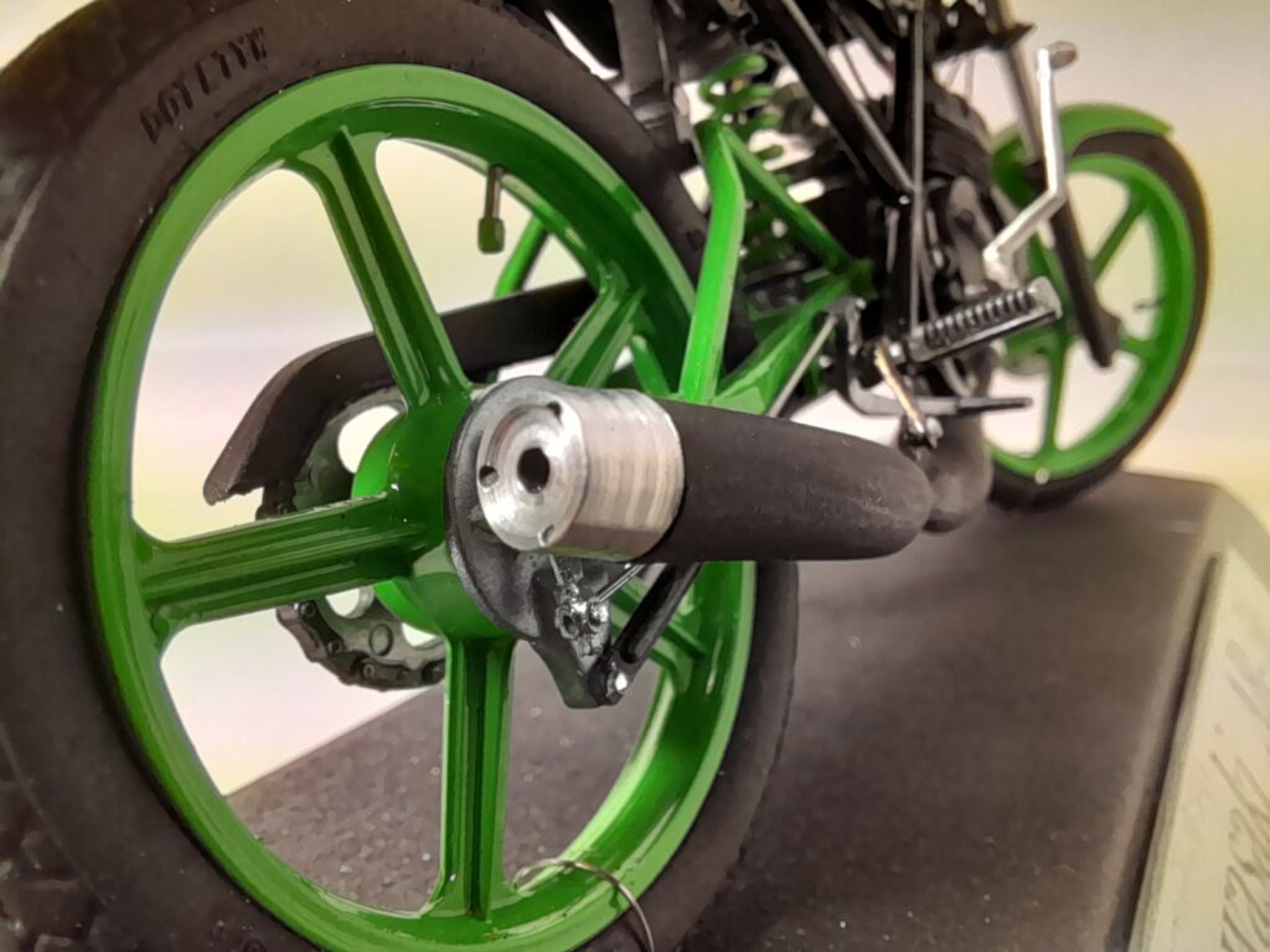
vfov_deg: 53.1
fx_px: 954
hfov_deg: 67.3
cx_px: 635
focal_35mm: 26
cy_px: 476
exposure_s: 1/40
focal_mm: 2.13
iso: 50
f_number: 2.4
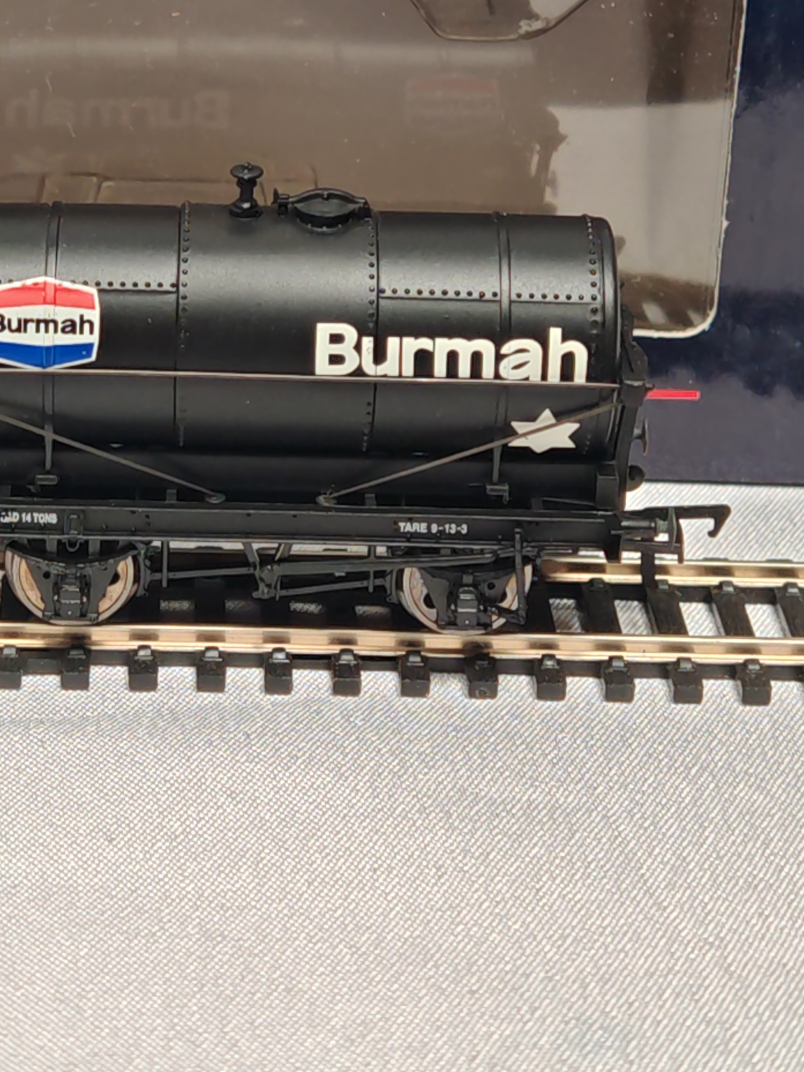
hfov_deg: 13.9
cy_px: 239
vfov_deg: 18.4
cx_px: 201
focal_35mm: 106
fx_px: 3283
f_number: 1.9
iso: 50
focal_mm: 6.67
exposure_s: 1/120
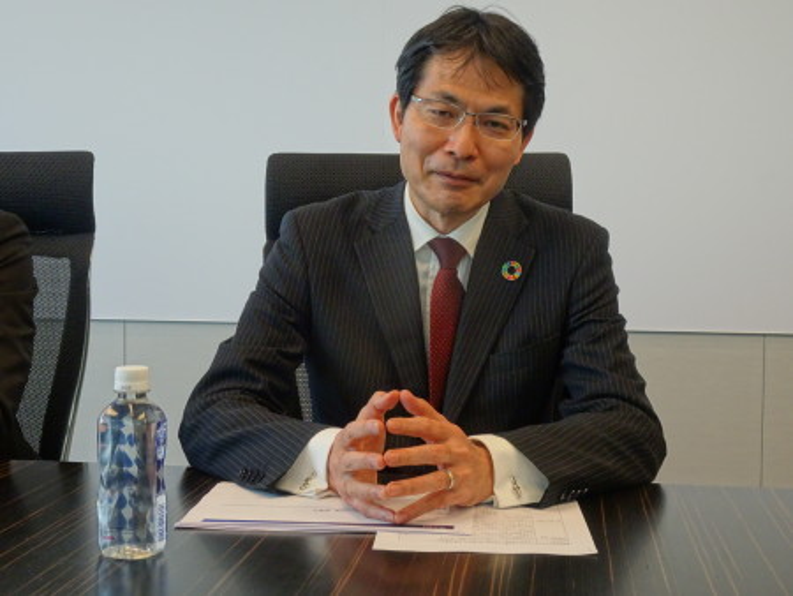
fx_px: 1146
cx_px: 396
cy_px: 298
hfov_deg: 38.2
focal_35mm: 50
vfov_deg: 29.1
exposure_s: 1/50
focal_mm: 8.51
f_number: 4.5
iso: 200
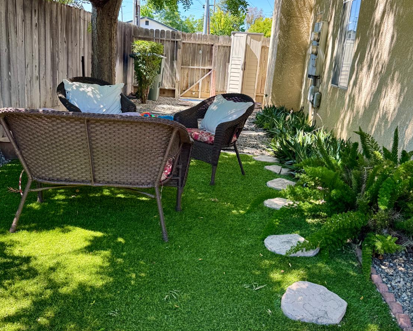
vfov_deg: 45.8
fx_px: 391
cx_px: 204
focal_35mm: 32
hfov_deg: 55.7
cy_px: 160
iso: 80
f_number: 1.78
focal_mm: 6.76
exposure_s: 1/306
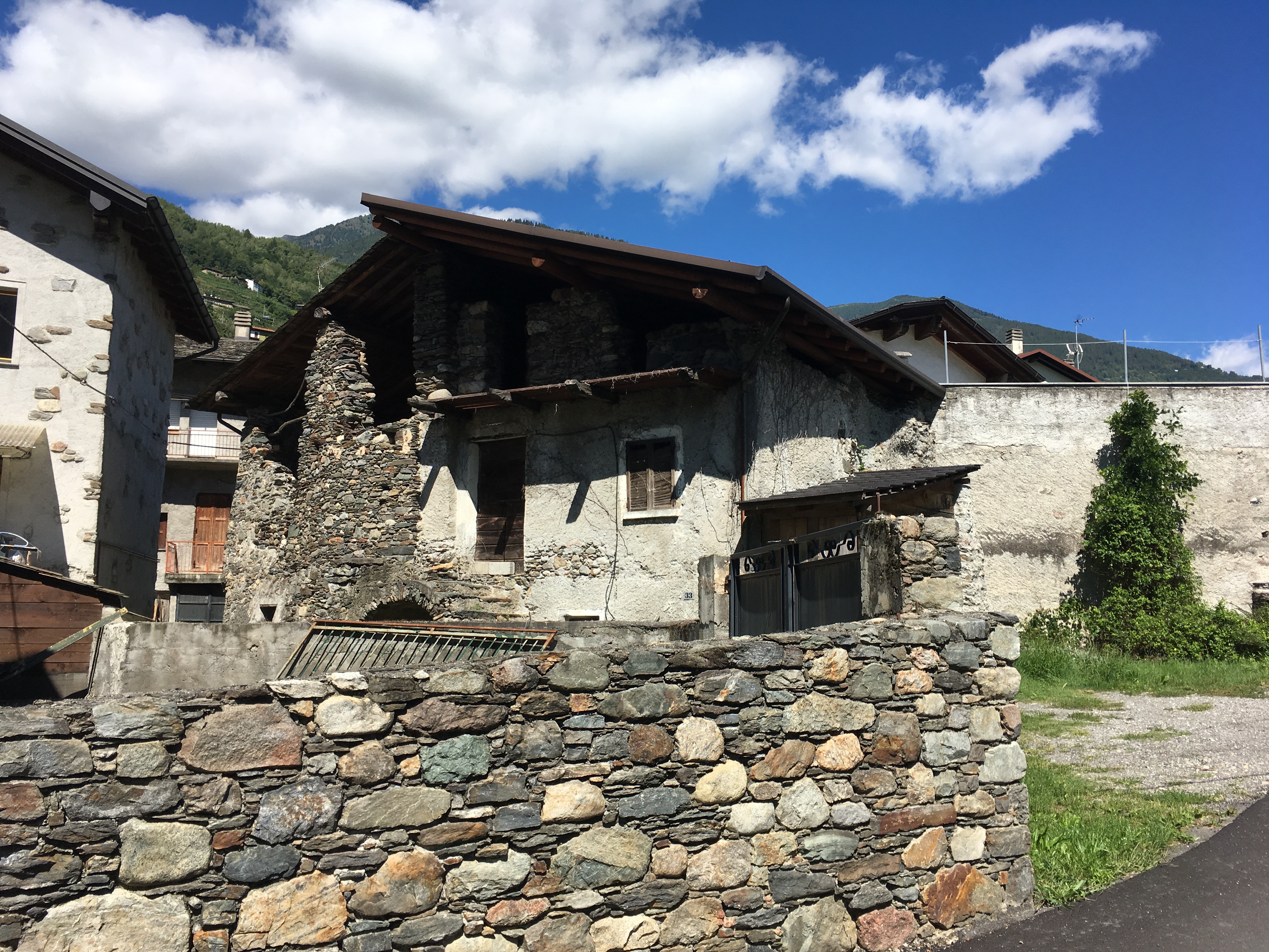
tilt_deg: +8.4
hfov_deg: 61.7
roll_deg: -1.9
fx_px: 1063
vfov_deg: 48.2
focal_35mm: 29
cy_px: 476
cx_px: 634
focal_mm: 4.15
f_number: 2.2
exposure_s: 1/1672
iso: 25
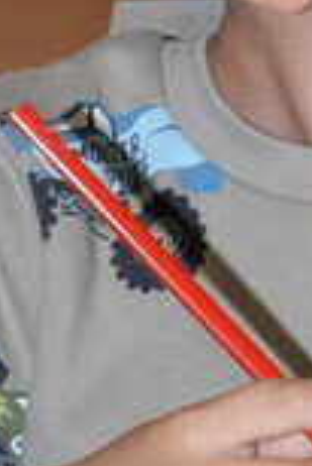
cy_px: -9
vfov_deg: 6.8
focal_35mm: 300
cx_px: 498
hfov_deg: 4.6
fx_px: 3891
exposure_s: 1/80
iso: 640
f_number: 11
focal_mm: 48
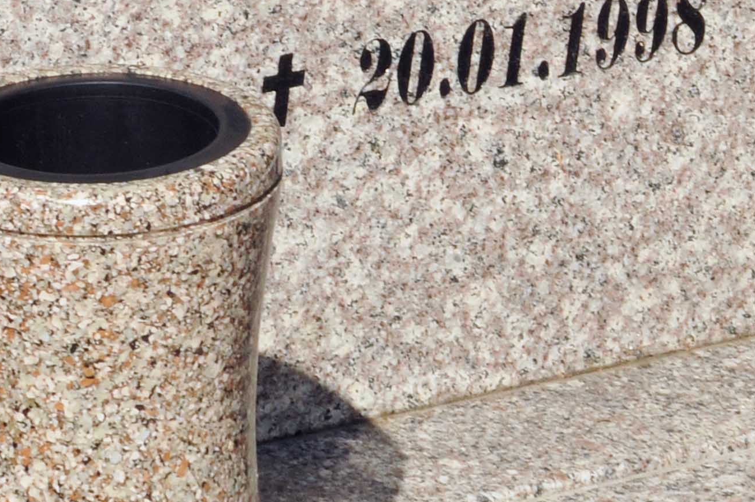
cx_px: 280
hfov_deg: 8.1
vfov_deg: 5.3
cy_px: -199
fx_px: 5362
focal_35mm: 256
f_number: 14
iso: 320
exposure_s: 1/250
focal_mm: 52
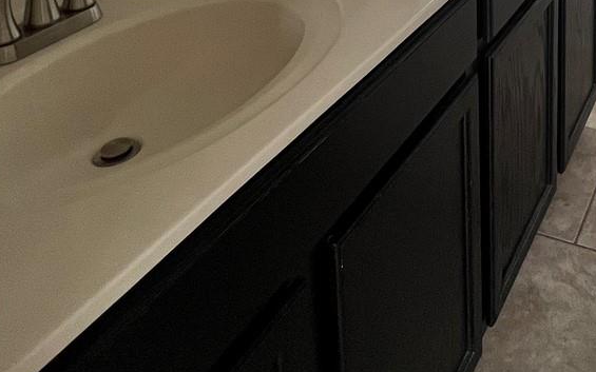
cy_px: -200
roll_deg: +0.5
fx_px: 633
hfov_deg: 45.8
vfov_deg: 24.6
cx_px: 532
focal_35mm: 39
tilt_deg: -9.5
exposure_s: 1/99
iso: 100
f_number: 1.8
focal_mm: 1.57
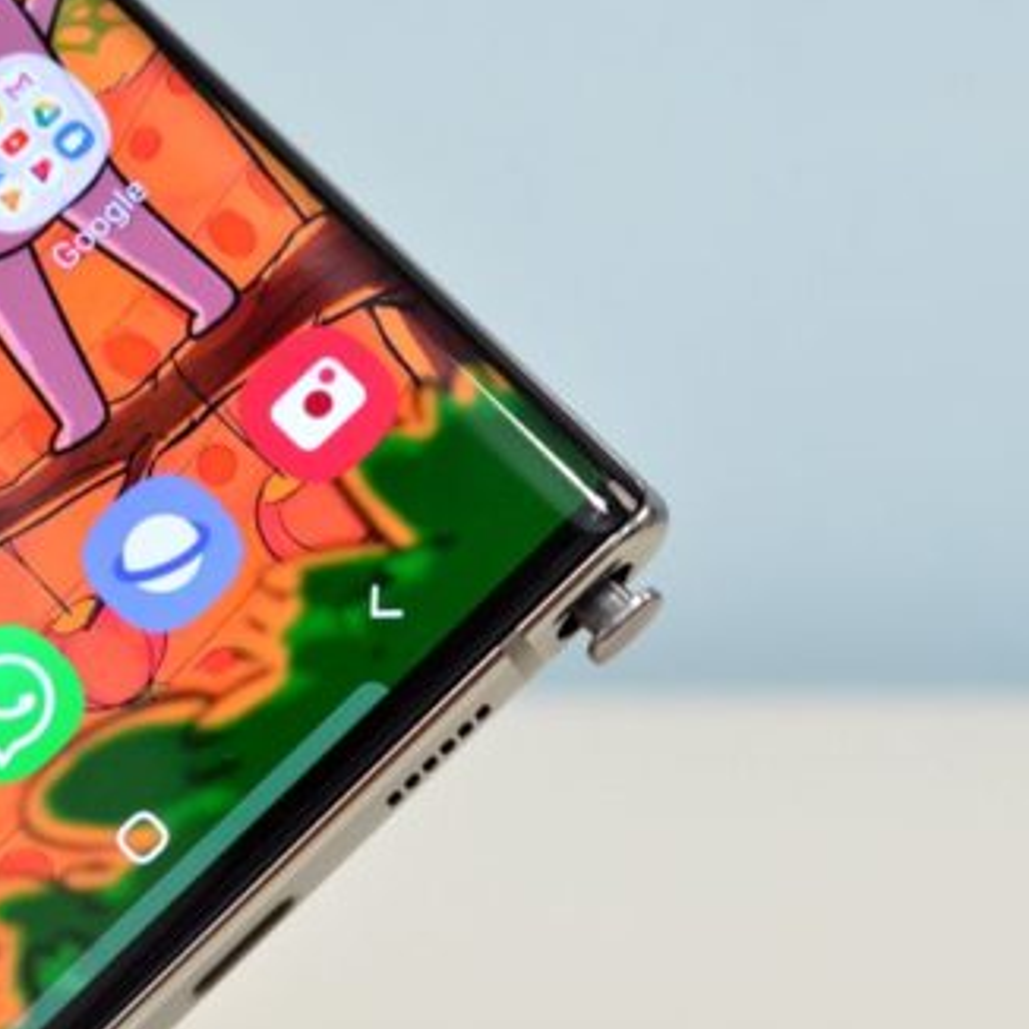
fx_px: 4331
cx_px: 562
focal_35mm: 129
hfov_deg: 13.5
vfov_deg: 13.5
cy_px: 549
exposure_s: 1/30
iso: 1600
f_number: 10
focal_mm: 55
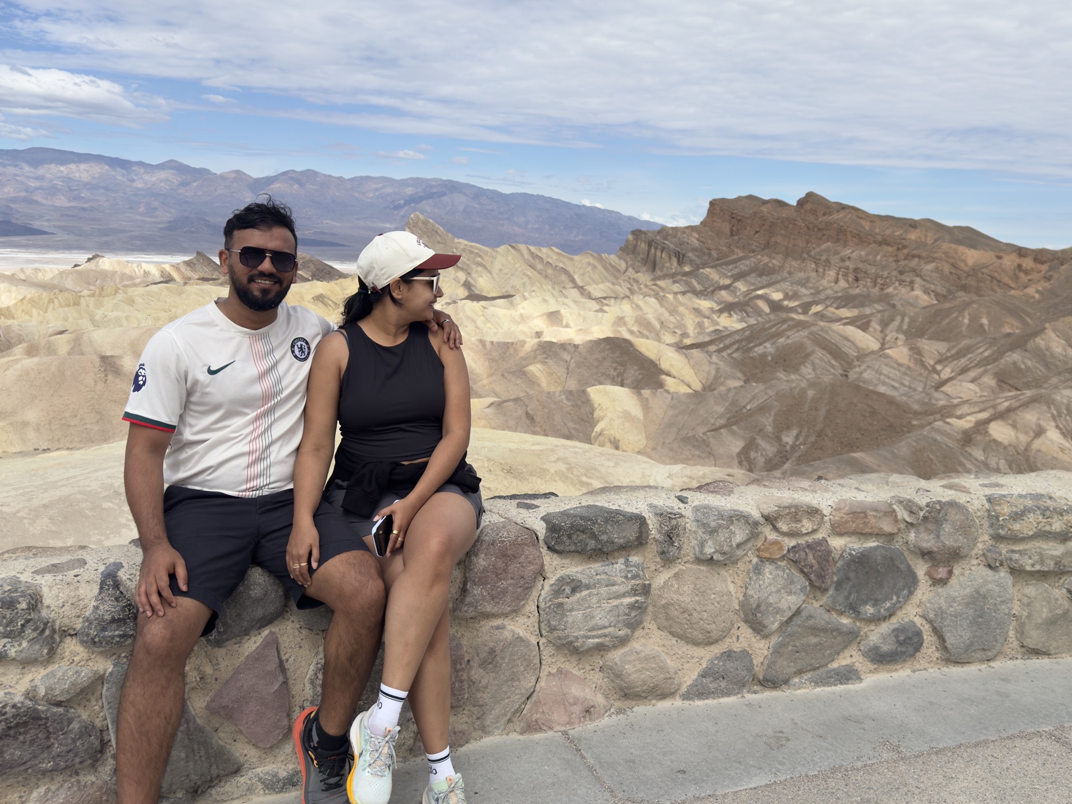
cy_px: 350
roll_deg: -2.5
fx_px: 929
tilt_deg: -8.4
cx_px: 598
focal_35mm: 30
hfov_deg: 59.8
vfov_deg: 46.7
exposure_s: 1/11628
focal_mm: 6.76
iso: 100
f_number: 1.78
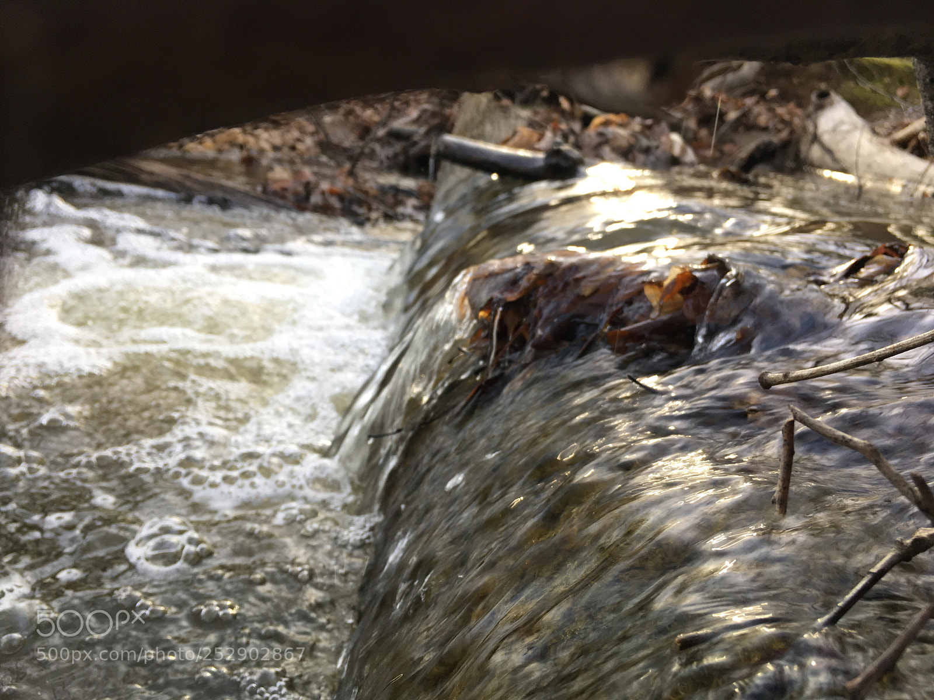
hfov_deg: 61.7
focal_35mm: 29
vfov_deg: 48.2
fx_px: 782
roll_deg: -6.4
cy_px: 350
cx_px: 467
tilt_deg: -16.2
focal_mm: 4.15
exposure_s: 1/120
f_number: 2.2
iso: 32
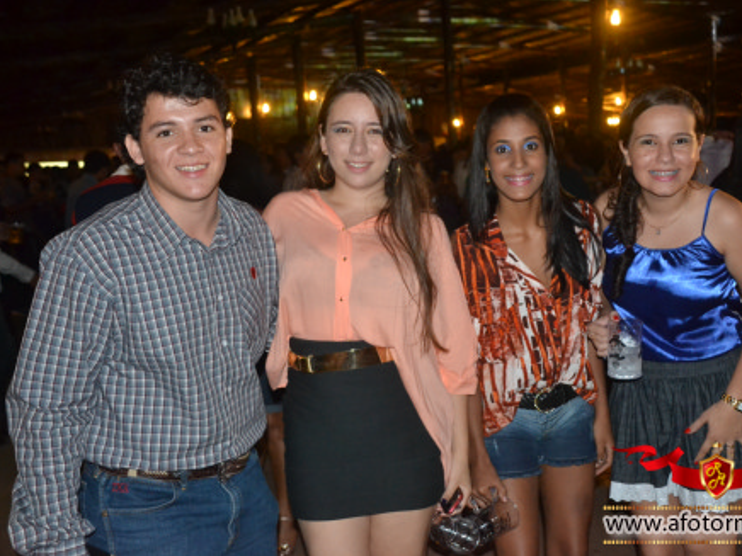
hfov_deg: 43.8
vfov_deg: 33.6
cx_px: 420
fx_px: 922
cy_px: 276
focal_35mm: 43
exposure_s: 1/60
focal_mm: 26
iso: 3200
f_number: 3.8
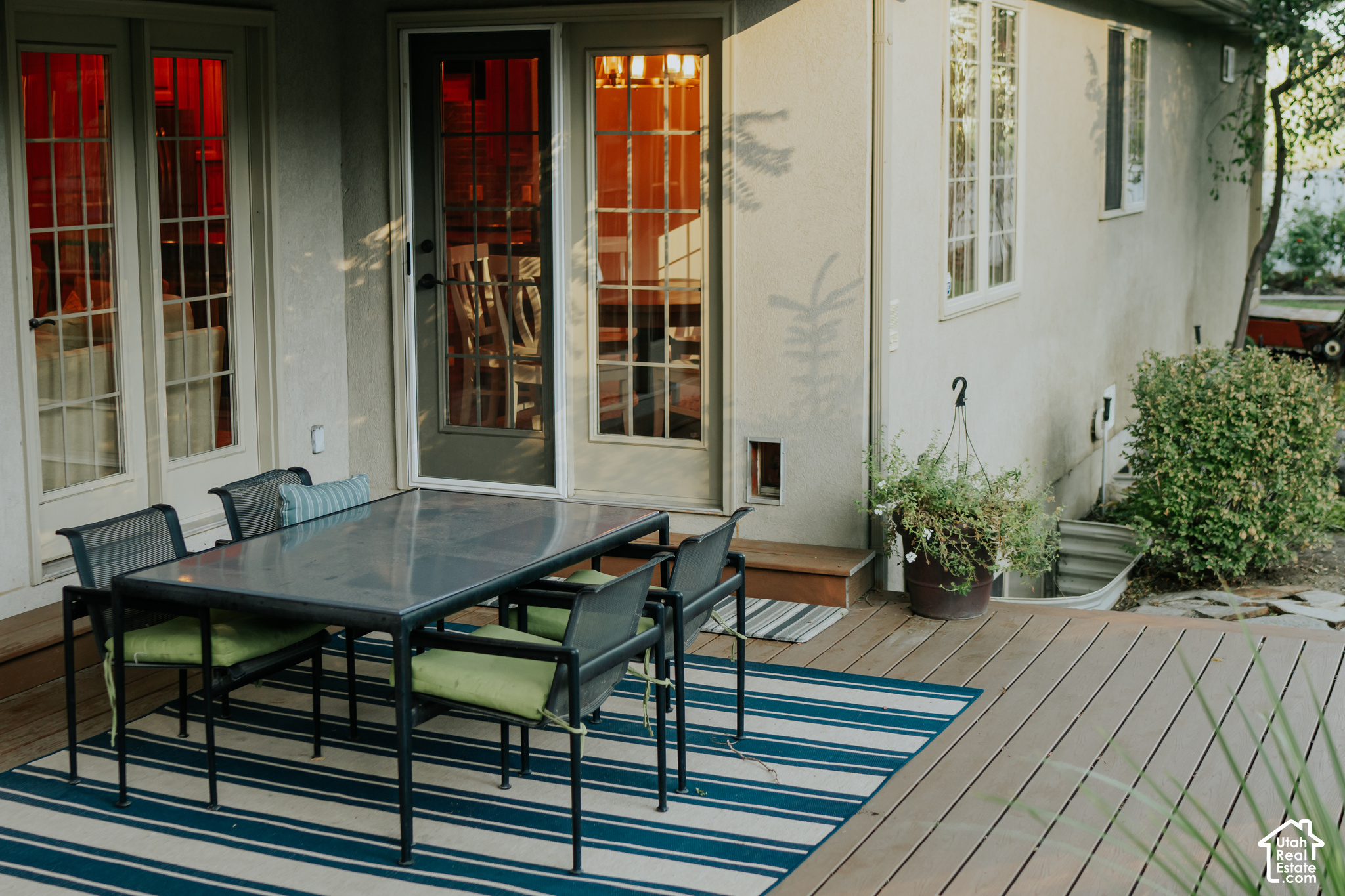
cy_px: 448
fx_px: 1942
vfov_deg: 26.0
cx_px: 672
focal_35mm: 52
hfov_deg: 38.2
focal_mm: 35
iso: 320
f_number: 2.5
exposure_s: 1/200
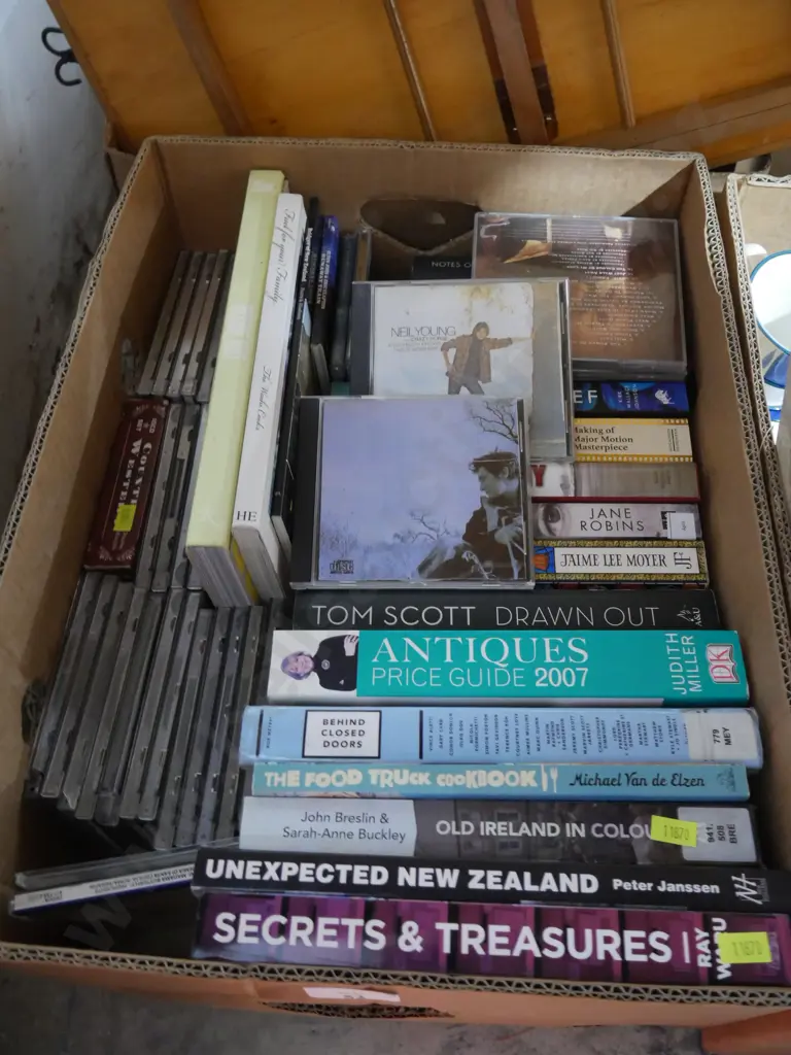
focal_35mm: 30
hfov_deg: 46.8
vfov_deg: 60.0
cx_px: 396
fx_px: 914
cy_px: 528
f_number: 3.6
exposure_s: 1/25
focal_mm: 15
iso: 3200
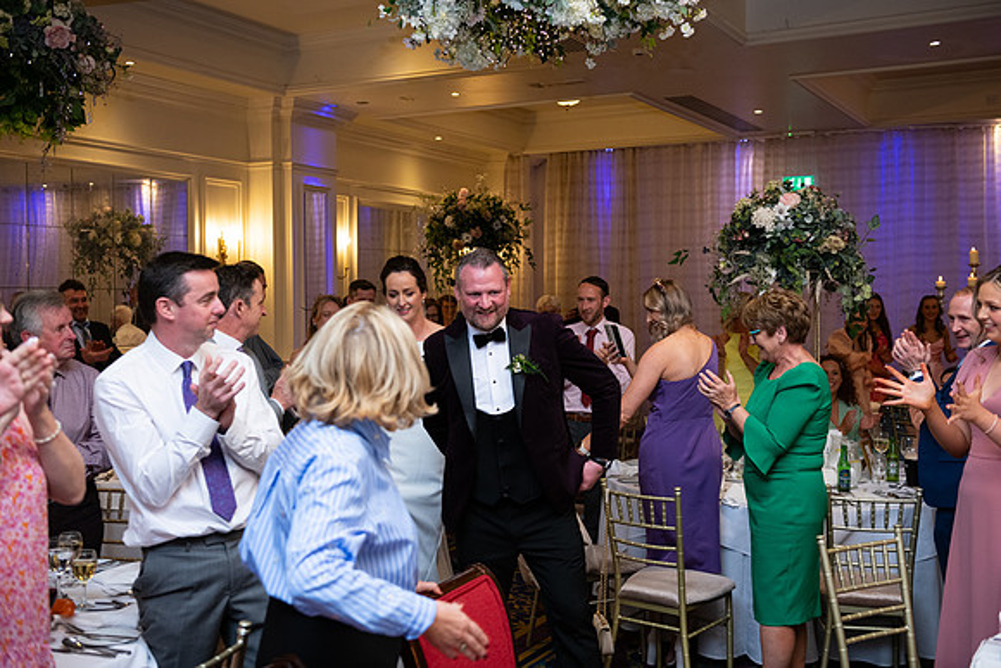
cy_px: 334
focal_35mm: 40
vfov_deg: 33.4
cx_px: 500
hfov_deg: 48.4
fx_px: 1112
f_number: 3.5
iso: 800
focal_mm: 40
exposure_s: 1/160
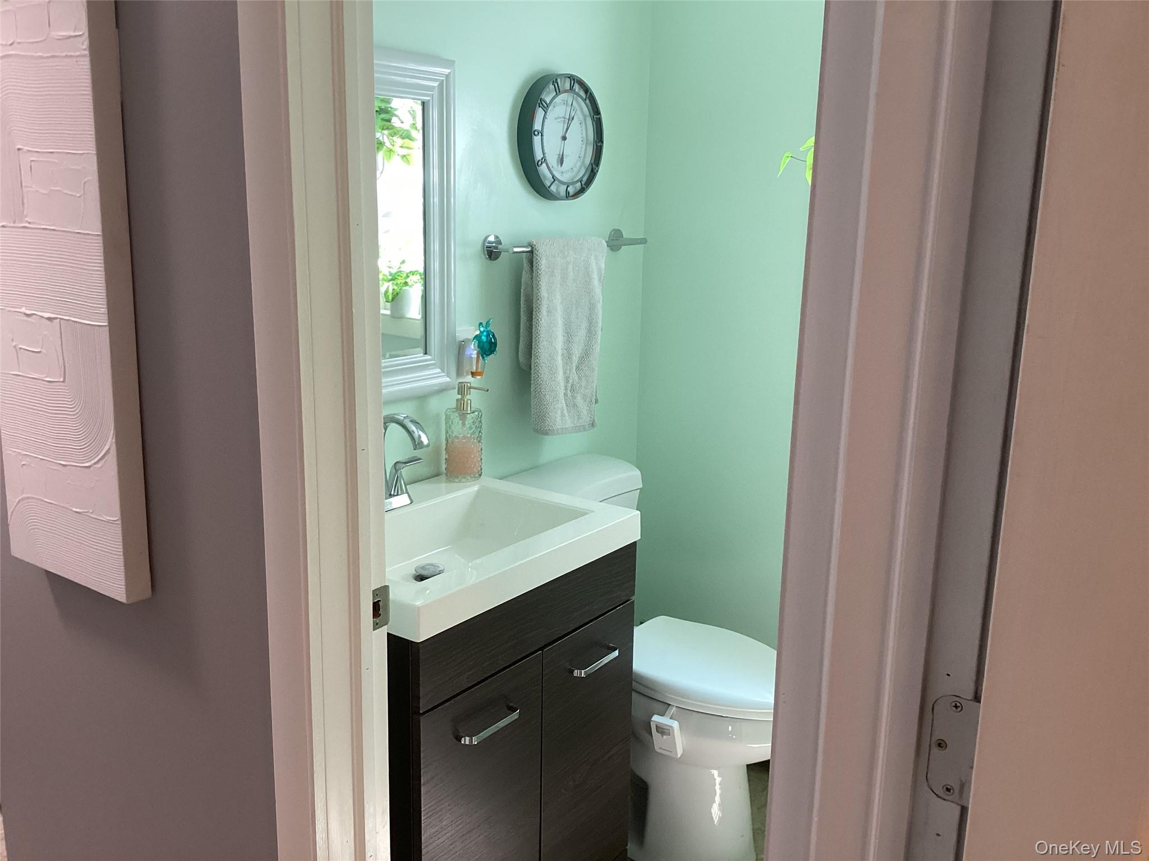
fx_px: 1029
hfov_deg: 58.4
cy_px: 430
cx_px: 574
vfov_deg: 45.4
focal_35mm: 31
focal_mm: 3.3
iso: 125
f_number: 2.4
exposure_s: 1/60
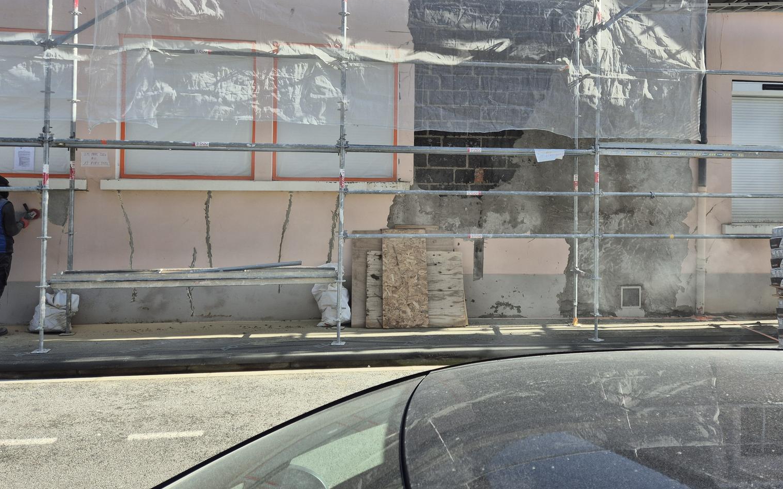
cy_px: 174
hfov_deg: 61.0
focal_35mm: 31
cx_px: 439
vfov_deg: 40.2
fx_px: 662
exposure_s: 1/592
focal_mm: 5.4
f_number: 1.8
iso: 25
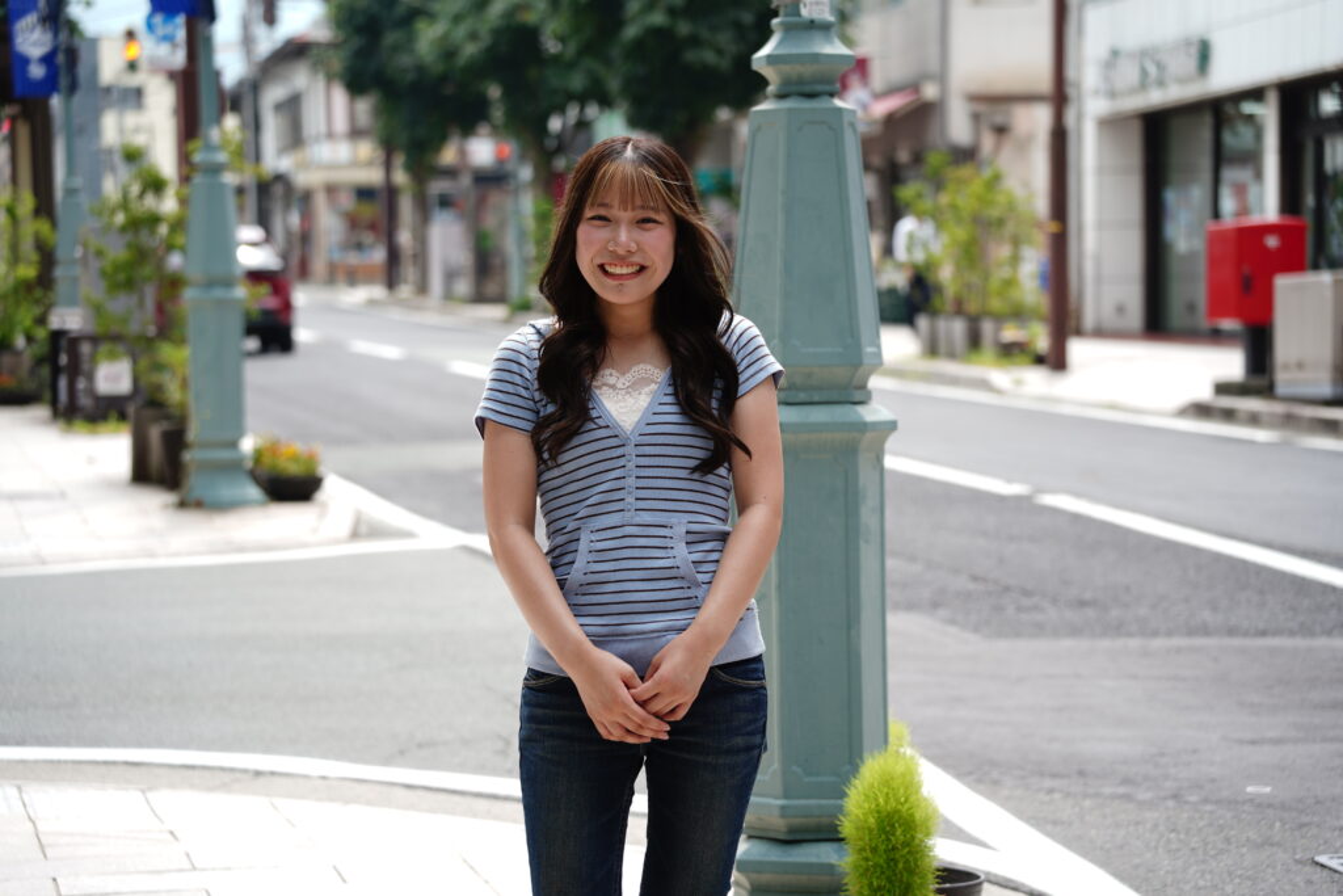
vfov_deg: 11.0
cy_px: 448
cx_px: 672
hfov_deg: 16.4
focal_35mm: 125
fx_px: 4664
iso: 50
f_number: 5.6
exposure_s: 1/100
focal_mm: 125
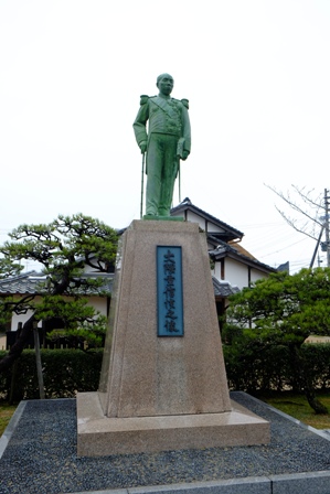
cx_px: 165
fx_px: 426
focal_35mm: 31
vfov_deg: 60.3
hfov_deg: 42.4
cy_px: 247
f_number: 4.5
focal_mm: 20.5
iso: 400
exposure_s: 1/125
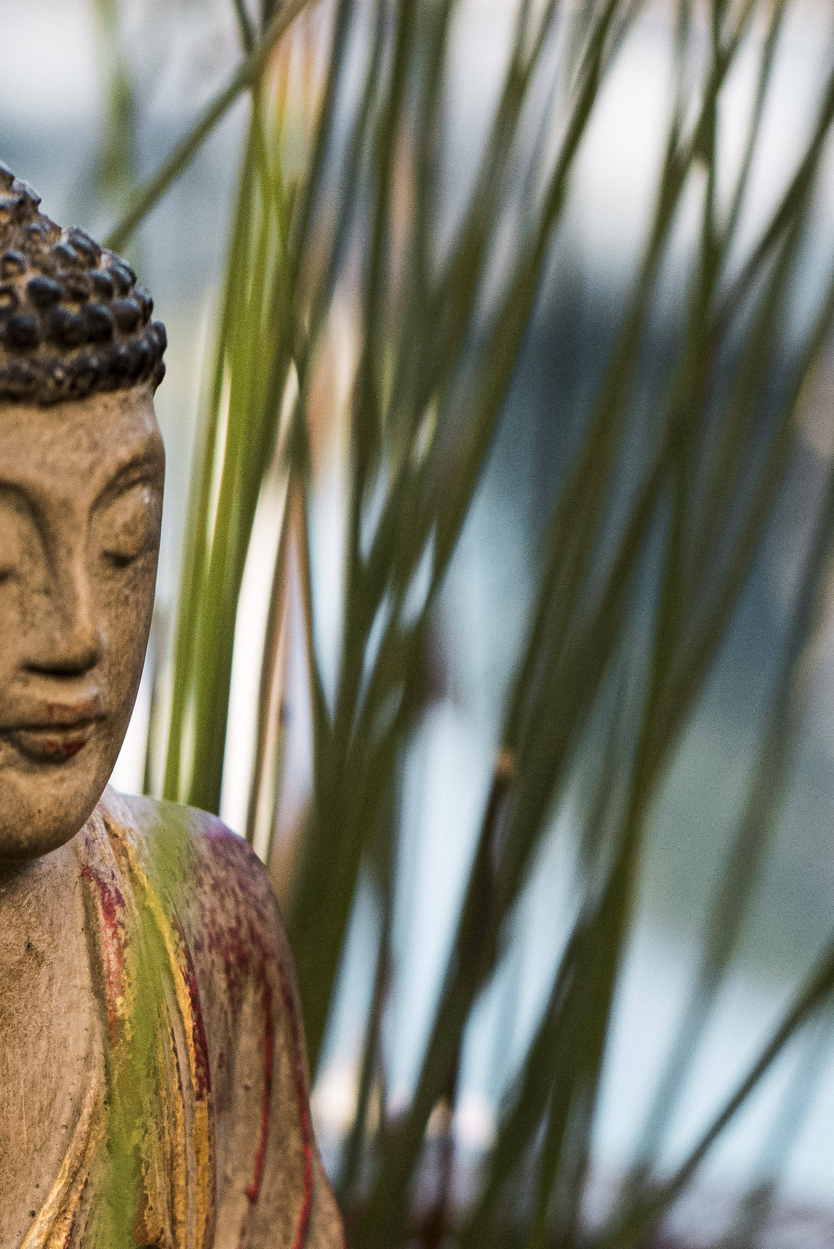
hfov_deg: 10.2
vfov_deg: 15.2
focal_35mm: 133
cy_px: 1148
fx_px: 4617
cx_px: -71
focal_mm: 50
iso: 1100
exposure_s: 1/1000
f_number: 4.5
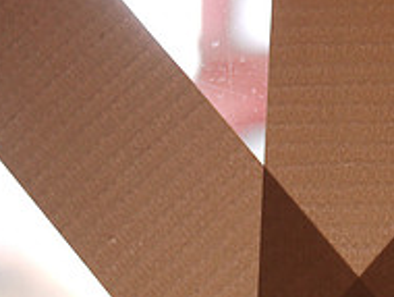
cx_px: 371
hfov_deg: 15.9
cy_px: 414
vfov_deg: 11.8
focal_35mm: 122
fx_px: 1390
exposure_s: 1/125
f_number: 1.7
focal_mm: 20
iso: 200
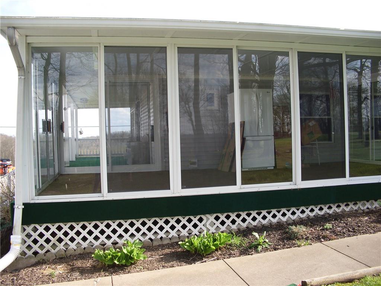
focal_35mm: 36
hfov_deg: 51.4
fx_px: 396
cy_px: 143
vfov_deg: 39.7
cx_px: 190
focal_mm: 6.3
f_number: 3.1
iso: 80
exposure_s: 1/250
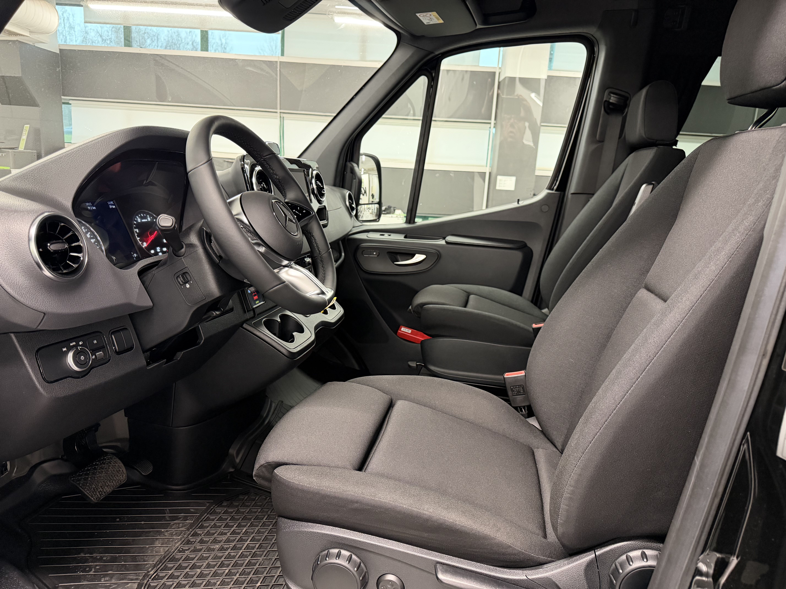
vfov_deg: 56.8
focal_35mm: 24
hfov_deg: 71.6
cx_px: 393
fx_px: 545
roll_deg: -3.5
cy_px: 294
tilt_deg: -13.4
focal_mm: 6.76
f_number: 1.78
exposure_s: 1/50
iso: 500
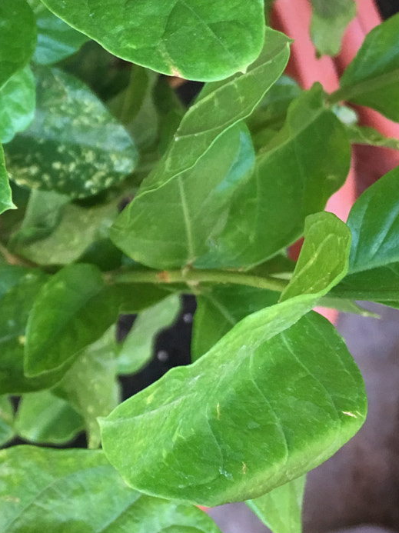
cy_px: 215
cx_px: -56
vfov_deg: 28.9
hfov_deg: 20.7
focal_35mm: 67
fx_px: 1031
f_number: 2.2
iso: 32
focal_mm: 4.15
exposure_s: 1/15
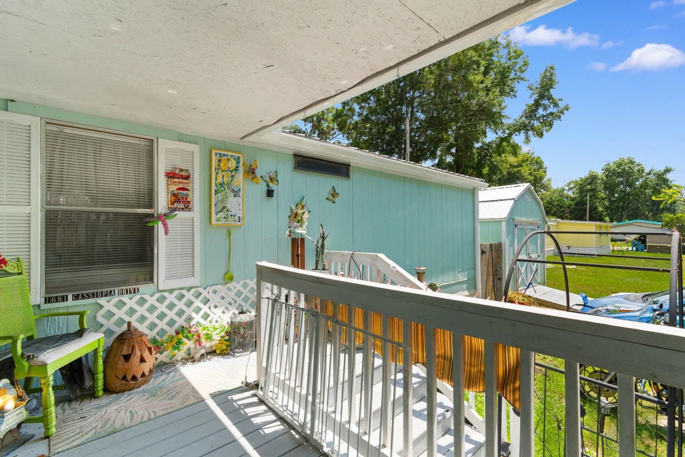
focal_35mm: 15
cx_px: 342
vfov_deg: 77.3
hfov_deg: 100.4
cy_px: 228
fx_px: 285
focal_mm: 10
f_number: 7.1
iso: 100
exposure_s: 1/200
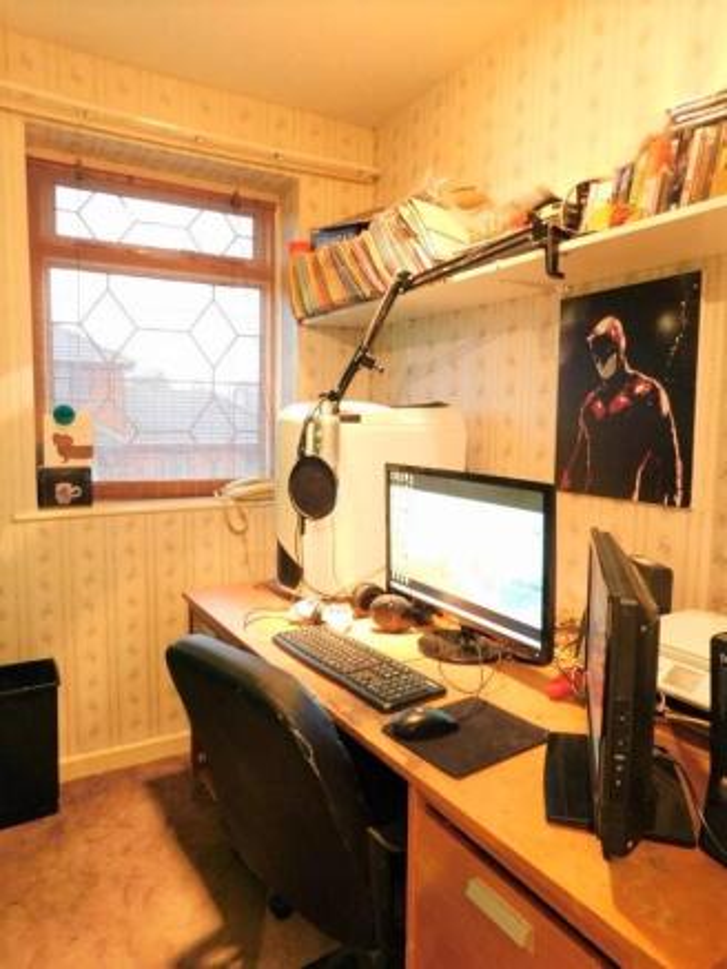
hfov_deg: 58.9
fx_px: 644
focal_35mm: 23
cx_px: 364
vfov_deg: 73.9
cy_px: 484
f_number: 3
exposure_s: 1/8
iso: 400
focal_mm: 4
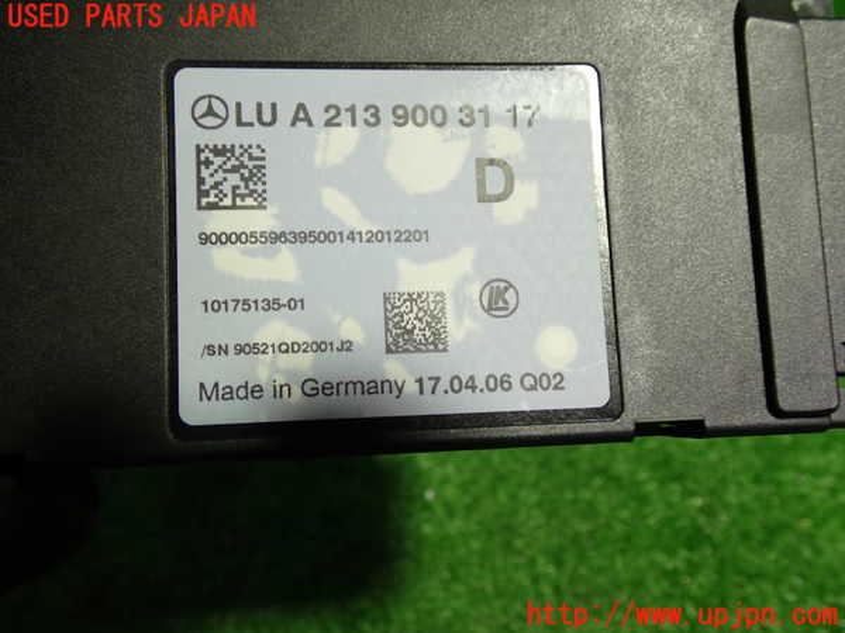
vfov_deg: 39.7
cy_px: 316
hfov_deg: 51.4
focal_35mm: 36
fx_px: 879
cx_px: 422
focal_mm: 6.37
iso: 200
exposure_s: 1/40
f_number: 2.5
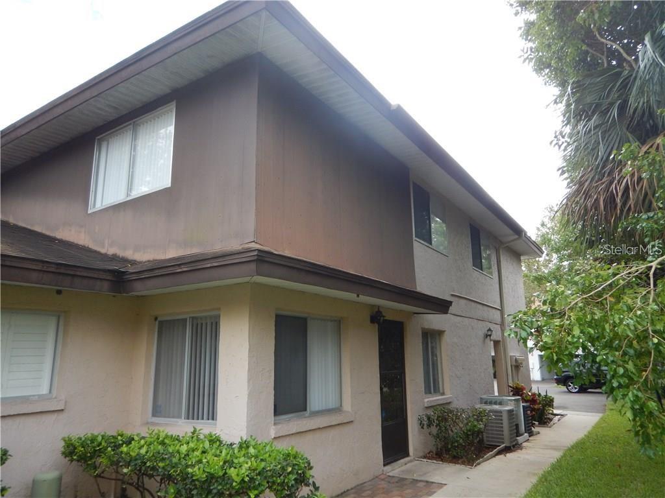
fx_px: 461
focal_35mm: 24
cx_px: 332
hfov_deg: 71.6
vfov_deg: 56.8
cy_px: 249
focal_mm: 4.3
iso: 125
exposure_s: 1/500
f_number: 2.8
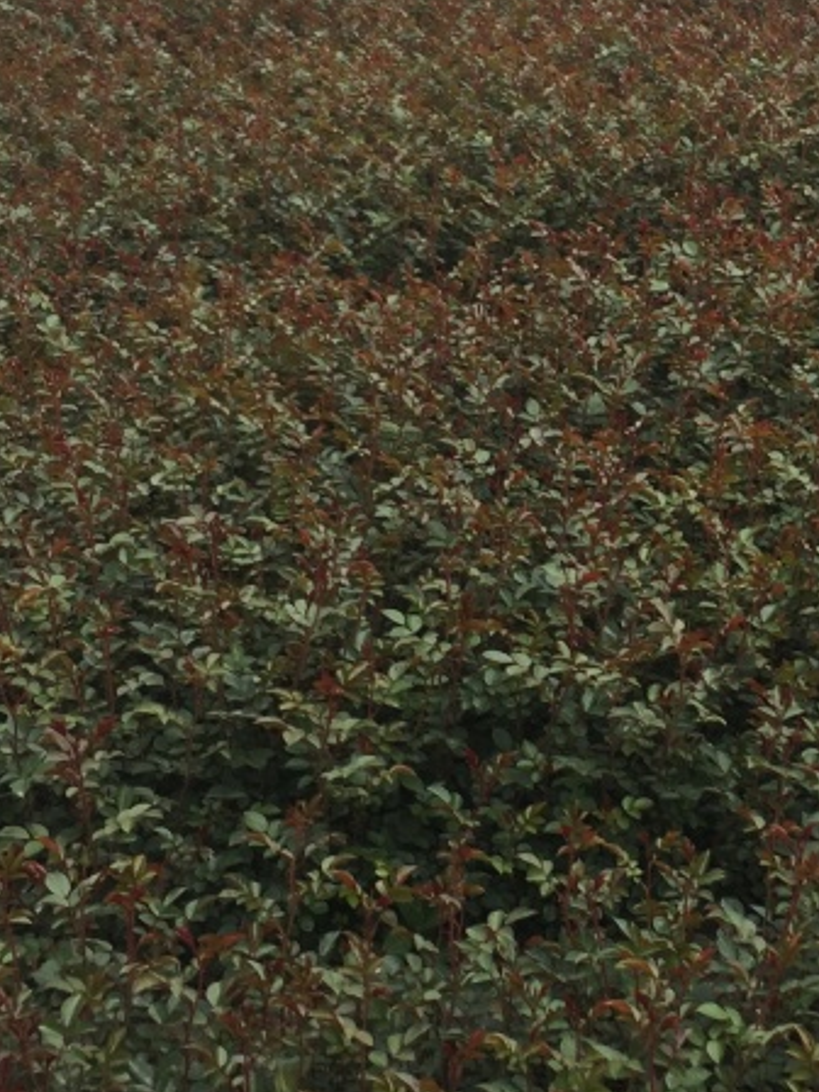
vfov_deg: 28.2
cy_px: 528
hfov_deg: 20.9
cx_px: 724
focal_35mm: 69
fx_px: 2177
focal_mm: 4.15
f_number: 2.2
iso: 32
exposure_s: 1/223
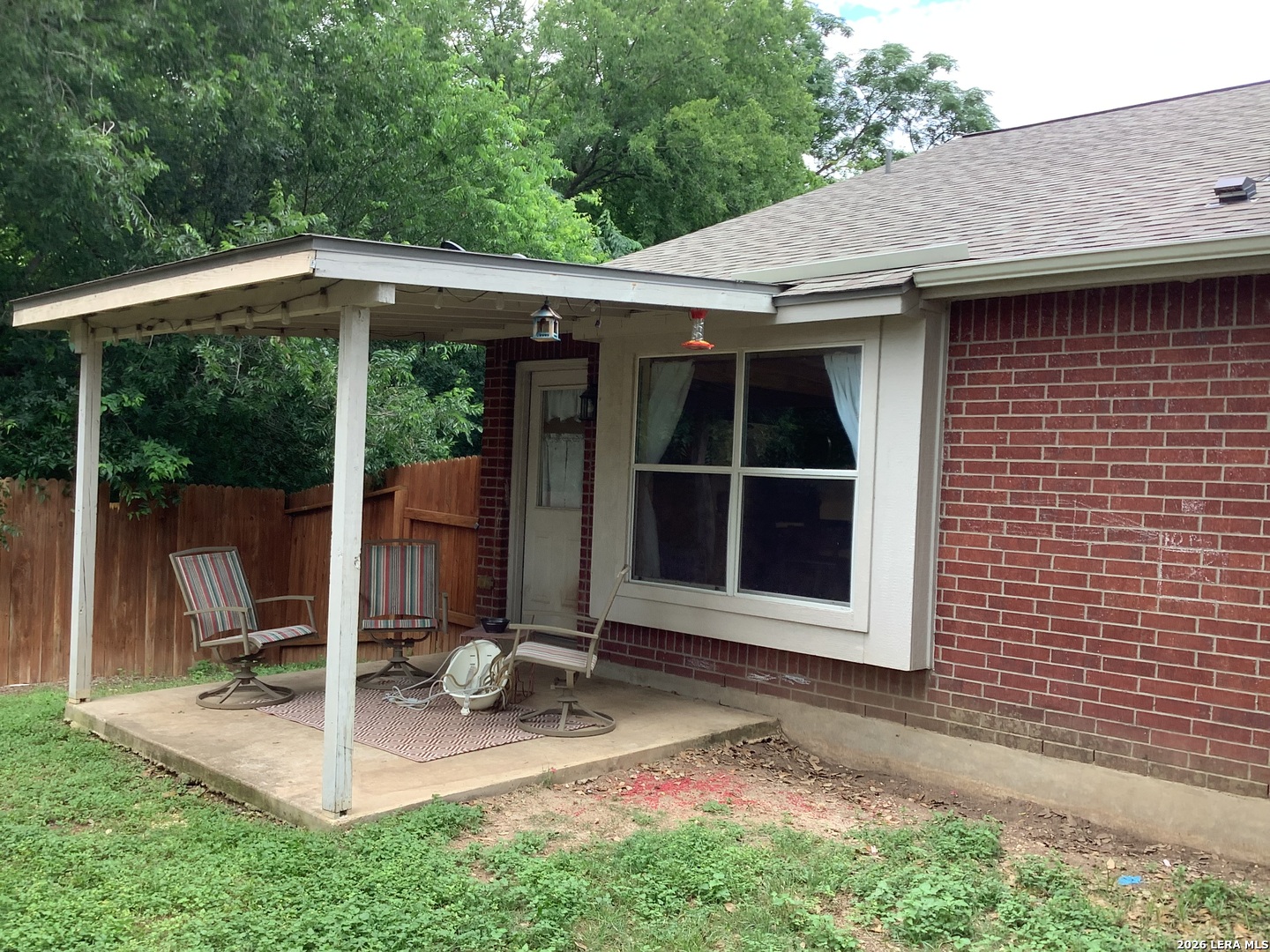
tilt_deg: +4.3
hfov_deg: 58.4
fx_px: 1137
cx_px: 635
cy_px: 476
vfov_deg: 45.4
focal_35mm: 31
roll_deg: -2.1
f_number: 2.4
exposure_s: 1/120
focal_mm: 3.3
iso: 32
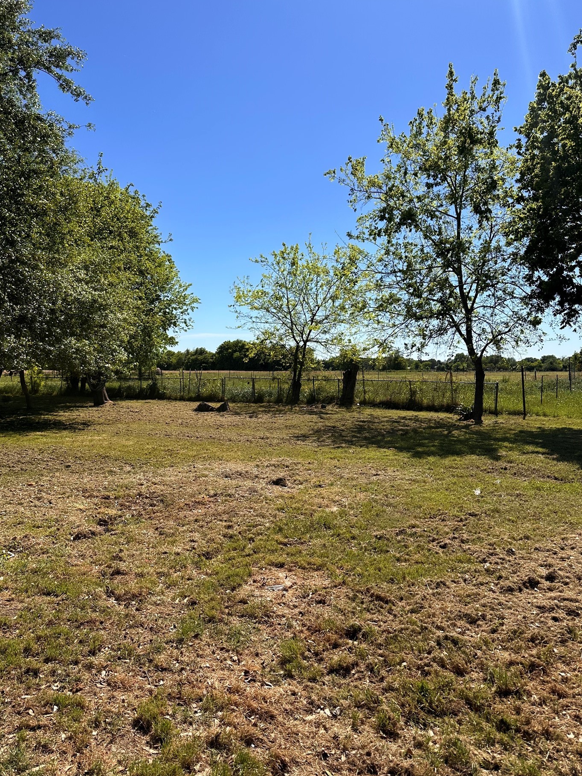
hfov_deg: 51.3
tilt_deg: -0.4
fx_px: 605
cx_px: 280
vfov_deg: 65.3
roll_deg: -1.1
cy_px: 384
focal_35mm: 27
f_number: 1.78
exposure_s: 1/5263
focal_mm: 6.86
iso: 80
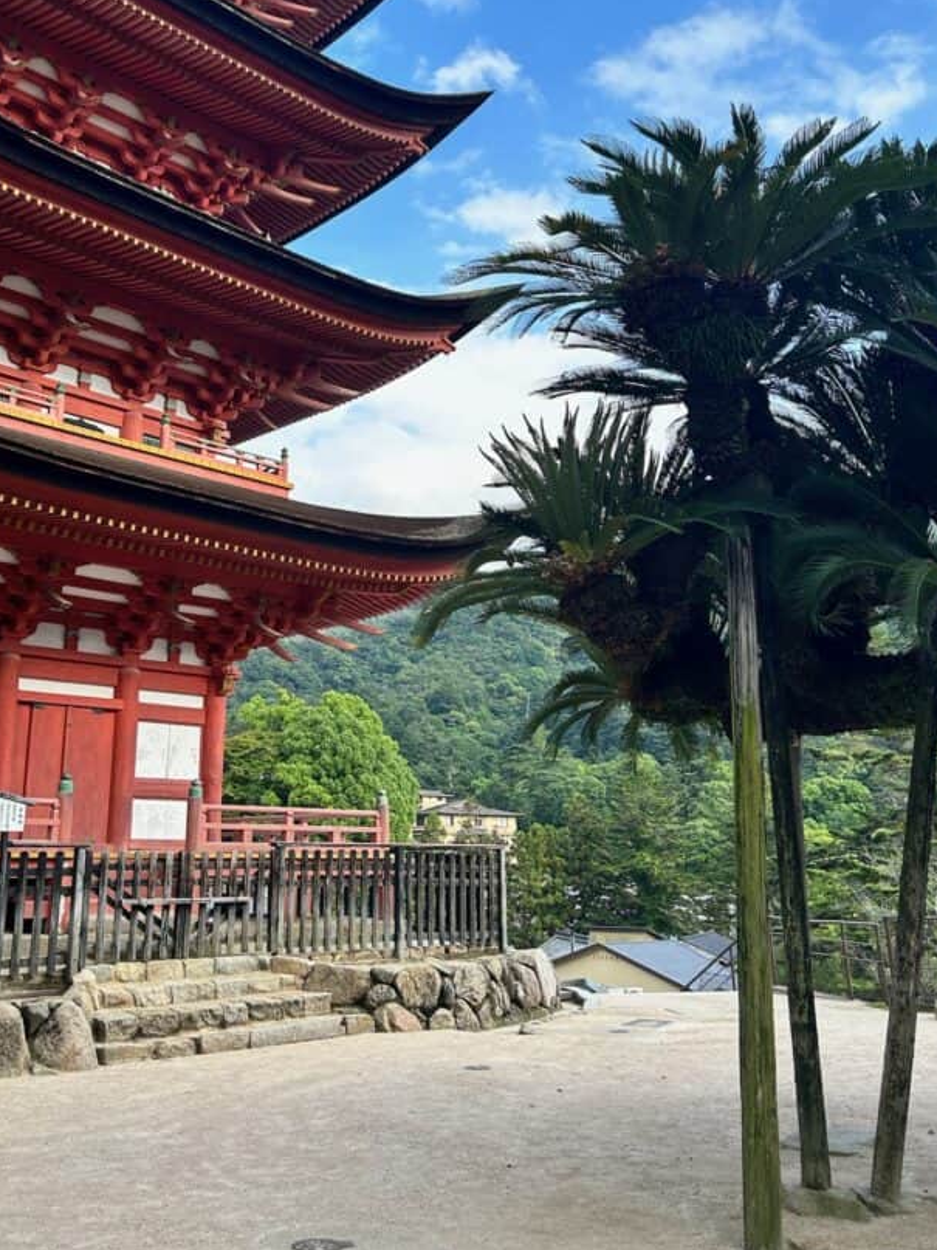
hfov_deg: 42.8
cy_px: 463
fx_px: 1191
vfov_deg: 54.7
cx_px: 383
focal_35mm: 33
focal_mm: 5.7
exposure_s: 1/1159
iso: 50
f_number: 1.5
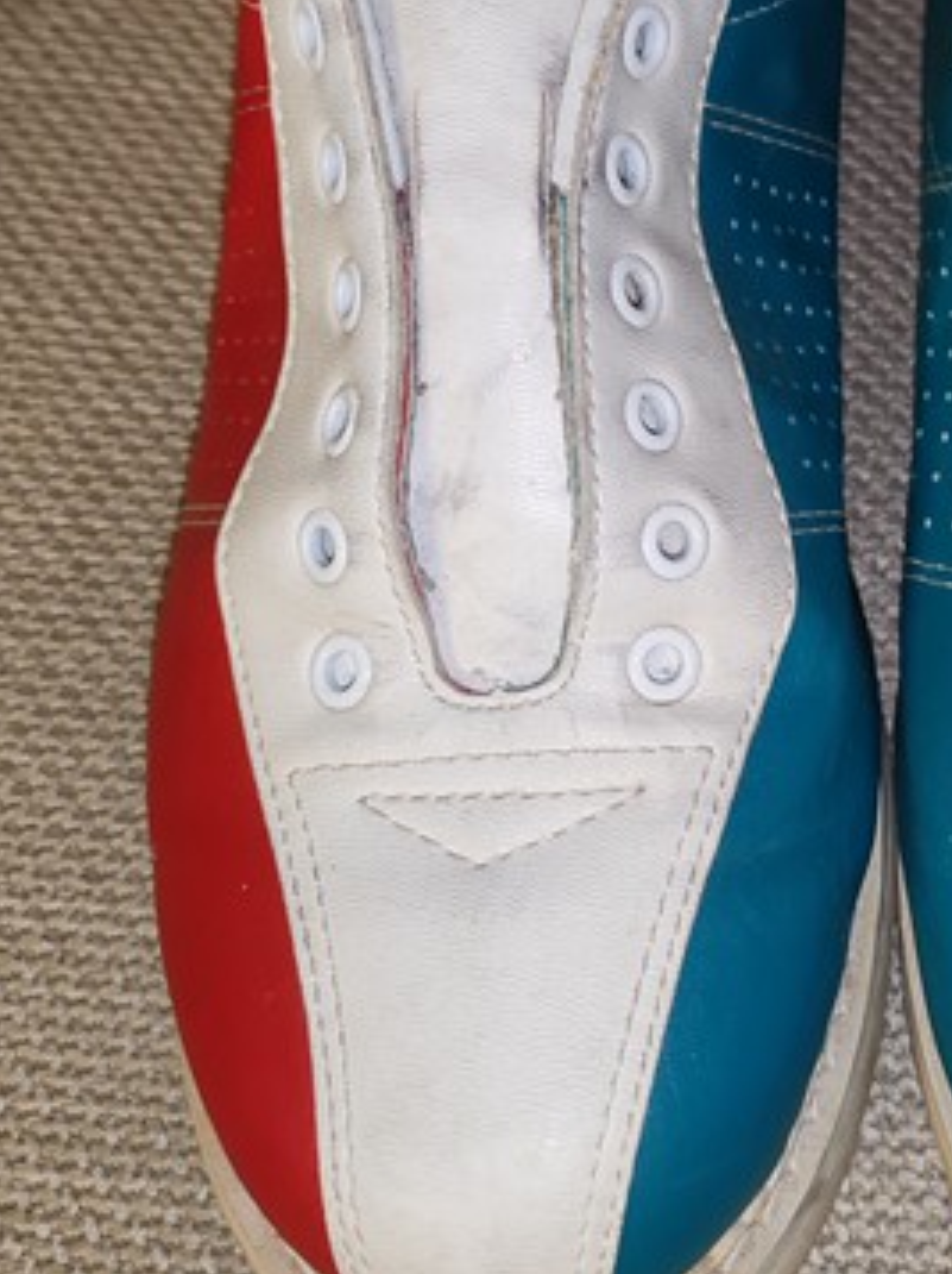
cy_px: 360
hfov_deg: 26.7
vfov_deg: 35.6
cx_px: 818
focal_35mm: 53
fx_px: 1947
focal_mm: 6.12
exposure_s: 1/100
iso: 1600
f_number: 1.9
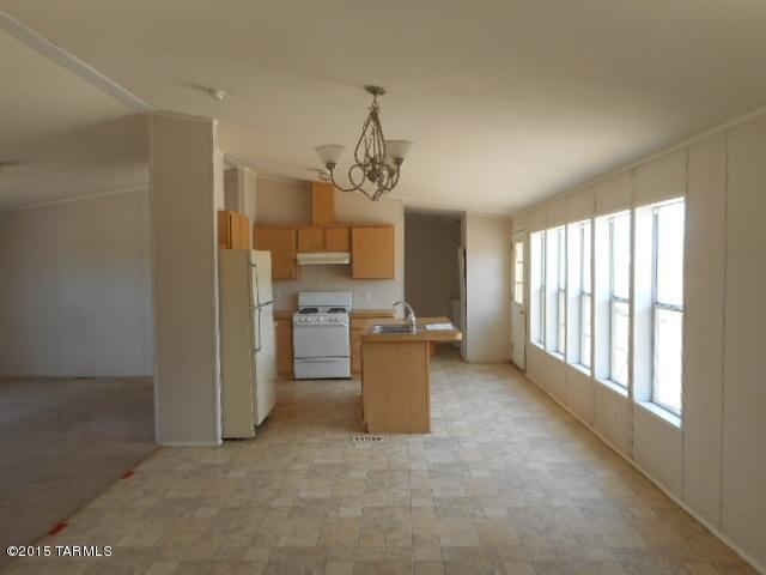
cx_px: 383
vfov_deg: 54.9
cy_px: 288
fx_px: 553
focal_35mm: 25
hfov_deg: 69.4
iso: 80
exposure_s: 1/80
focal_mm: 4.5
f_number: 3.7
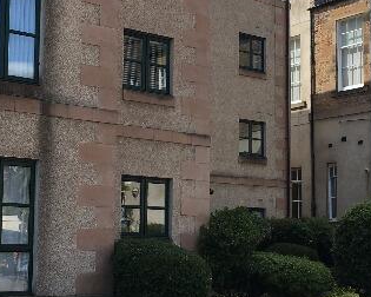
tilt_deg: +7.1
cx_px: 178
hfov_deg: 26.4
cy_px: 156
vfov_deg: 21.3
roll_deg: -1.0
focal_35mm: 72
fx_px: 791
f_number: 2.2
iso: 25
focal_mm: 4.15
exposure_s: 1/986
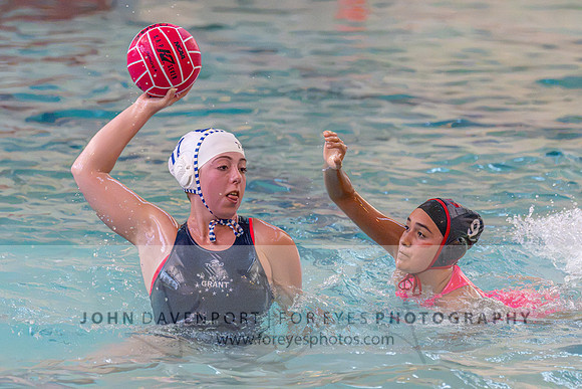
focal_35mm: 236
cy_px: 215
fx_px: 3812
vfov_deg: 5.8
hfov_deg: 8.7
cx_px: 286
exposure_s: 1/1000
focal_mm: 165
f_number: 4
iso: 25600
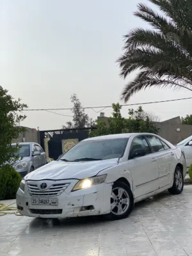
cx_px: 96
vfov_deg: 36.8
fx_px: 385
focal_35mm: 52
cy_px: 128
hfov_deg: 28.0
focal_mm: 6
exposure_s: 1/104
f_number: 2
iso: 250
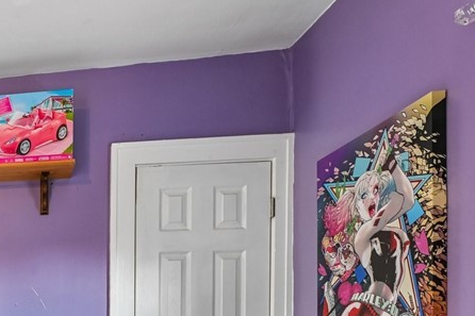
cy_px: 348
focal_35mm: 39
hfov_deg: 38.4
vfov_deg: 30.5
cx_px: -79
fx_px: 514
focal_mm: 16
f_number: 6.3
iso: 1000
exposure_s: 1/125
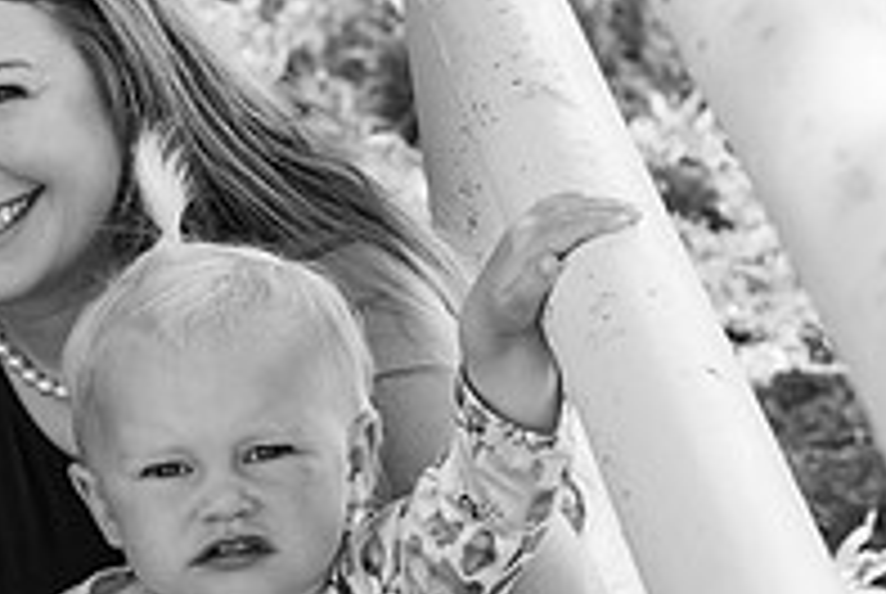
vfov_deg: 5.5
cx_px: -373
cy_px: 322
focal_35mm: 250
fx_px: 6162
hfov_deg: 8.1
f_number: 8
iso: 800
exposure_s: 1/500
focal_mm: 85
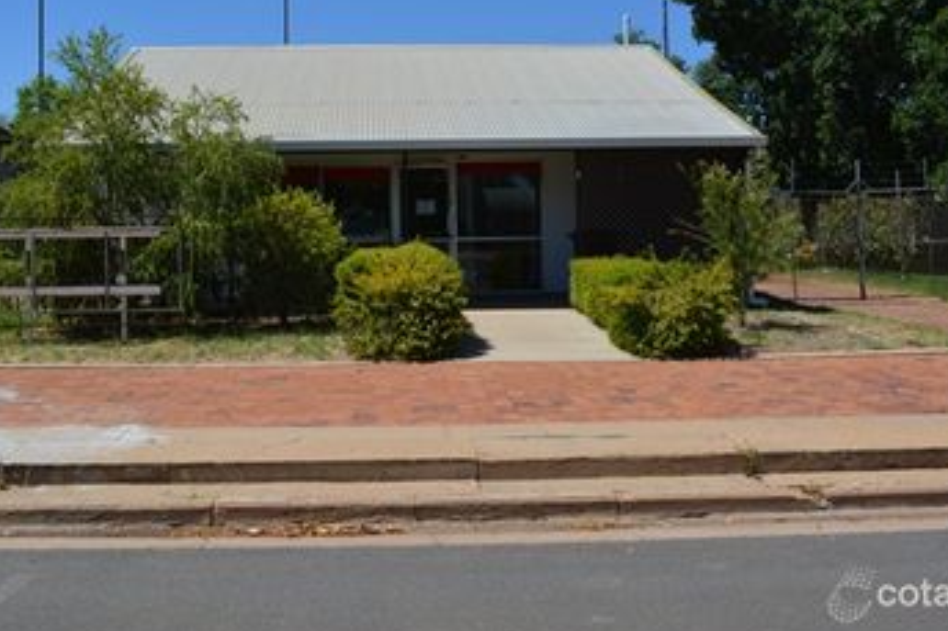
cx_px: 402
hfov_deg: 47.3
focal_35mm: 41
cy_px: 219
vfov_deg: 32.4
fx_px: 1079
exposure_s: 1/320
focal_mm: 20
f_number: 9
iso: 100
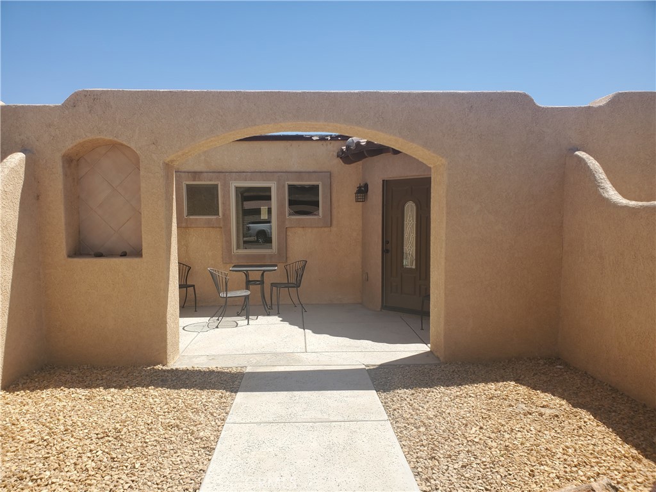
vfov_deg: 53.1
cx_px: 328
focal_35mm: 26
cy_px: 246
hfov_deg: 67.3
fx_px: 493
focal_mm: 4.3
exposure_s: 1/1374
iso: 50
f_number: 2.4
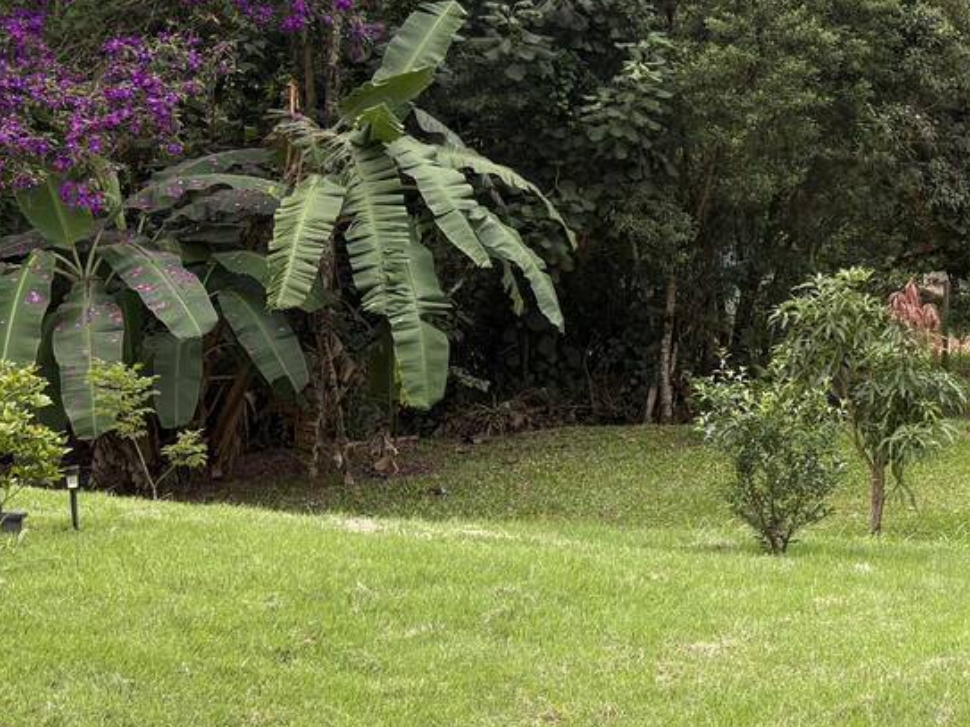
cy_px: 209
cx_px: 1190
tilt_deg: -5.9
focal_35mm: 69
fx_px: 1933
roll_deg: +0.7
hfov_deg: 25.1
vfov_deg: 21.2
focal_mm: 5.96
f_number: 1.6
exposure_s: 1/987
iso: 64
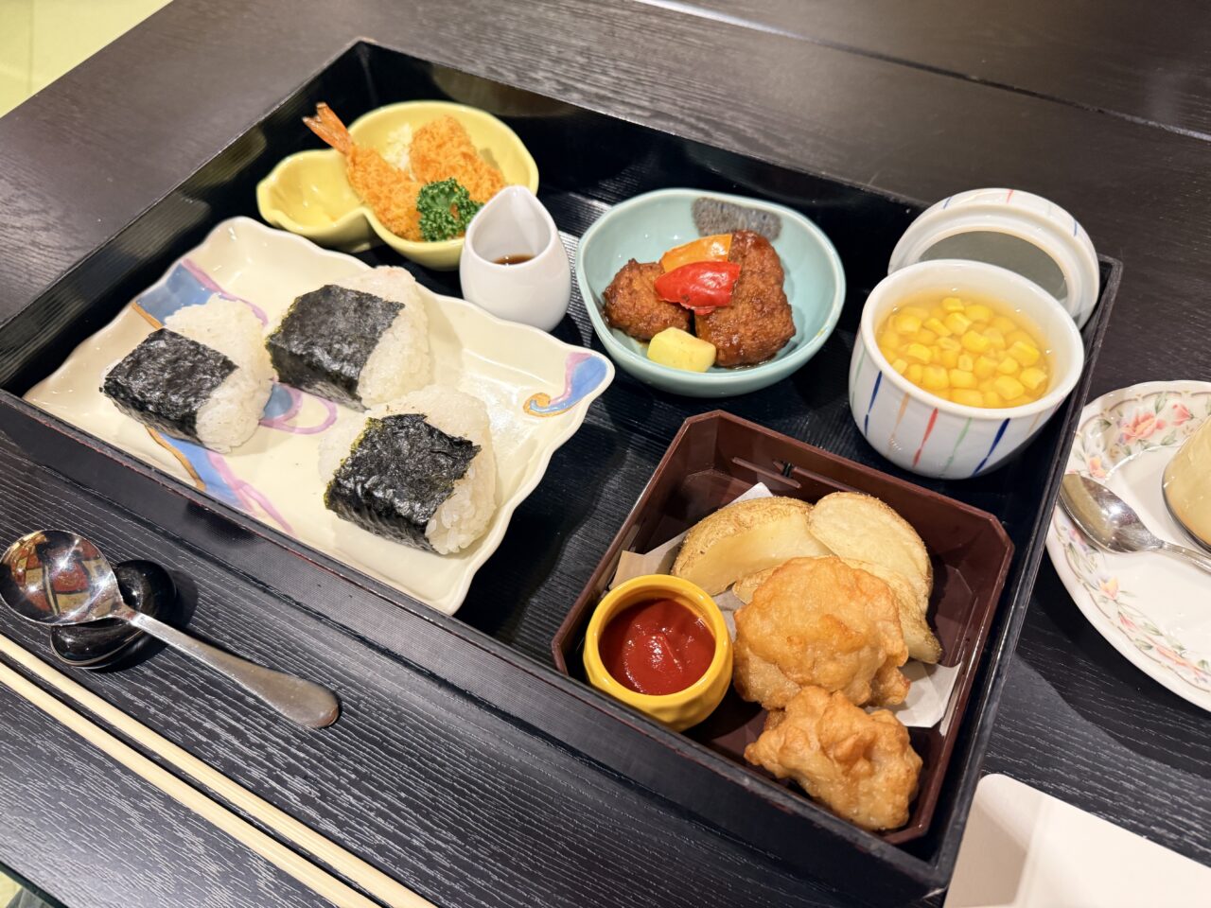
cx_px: 606
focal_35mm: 24
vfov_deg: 56.8
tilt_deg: -54.6
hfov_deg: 71.6
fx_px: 840
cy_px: 454
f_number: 1.78
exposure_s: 1/58
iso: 320
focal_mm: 6.76
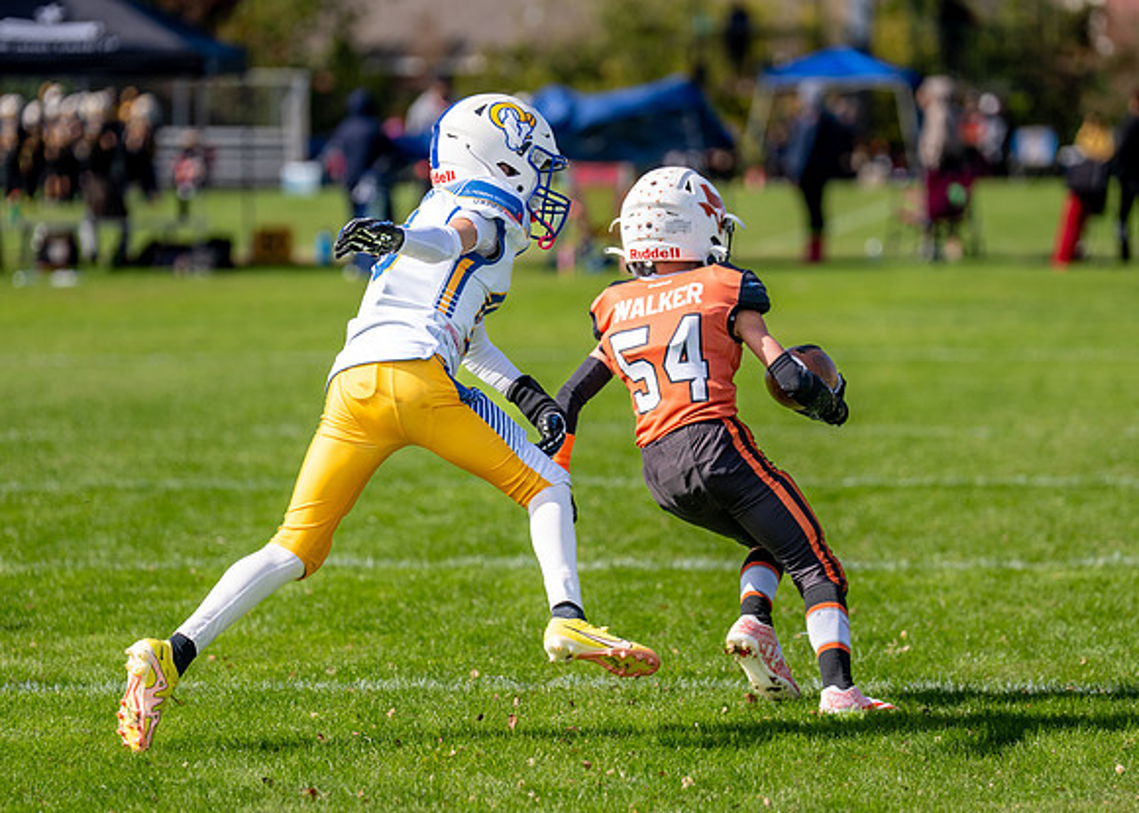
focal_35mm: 211
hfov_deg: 9.5
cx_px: 589
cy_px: 400
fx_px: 6833
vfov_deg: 6.8
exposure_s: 1/2500
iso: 160
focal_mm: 156
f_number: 2.8
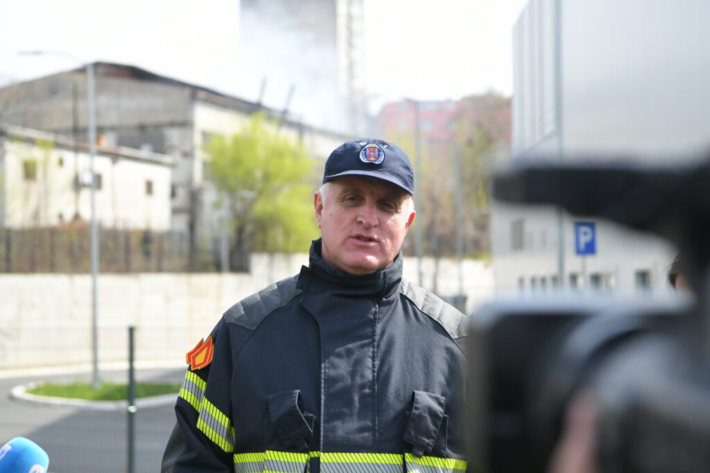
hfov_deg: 28.8
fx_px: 1381
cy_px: 236
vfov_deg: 19.5
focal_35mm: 70
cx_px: 355
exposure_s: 1/640
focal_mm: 70
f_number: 4
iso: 200
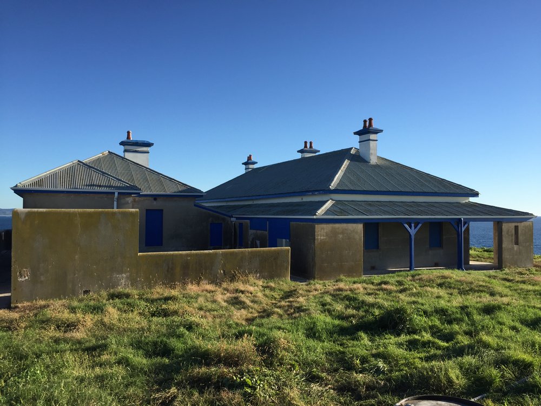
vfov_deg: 48.2
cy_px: 203
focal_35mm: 29
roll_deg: -0.9
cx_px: 270
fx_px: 453
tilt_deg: +2.0
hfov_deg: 61.7
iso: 32
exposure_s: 1/1199
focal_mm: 4.15
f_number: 2.2
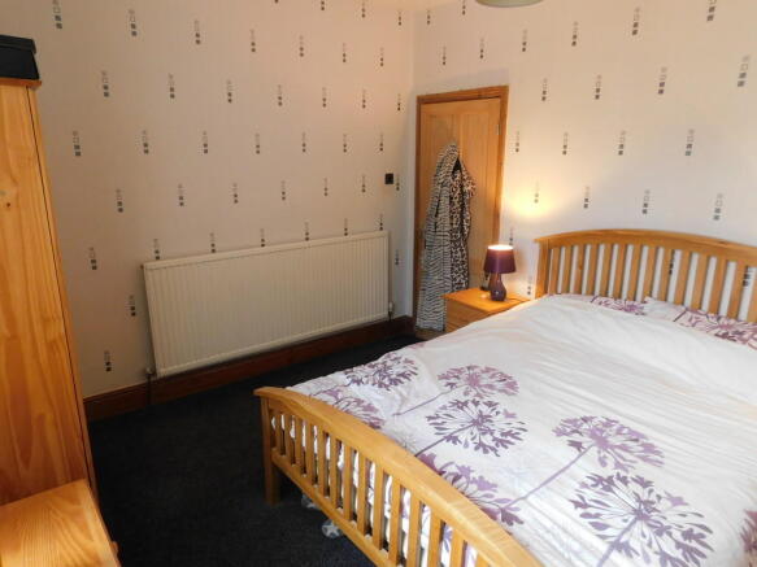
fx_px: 503
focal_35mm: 23
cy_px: 284
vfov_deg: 58.9
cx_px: 378
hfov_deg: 73.9
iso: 400
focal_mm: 4
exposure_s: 1/15
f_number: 3
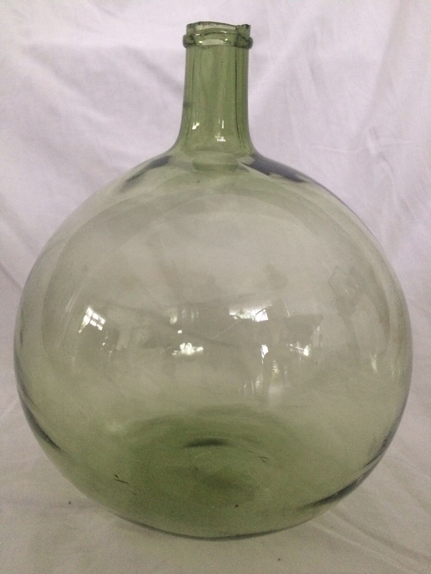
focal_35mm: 29
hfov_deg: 48.2
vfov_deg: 61.7
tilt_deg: -14.3
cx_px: 216
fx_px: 481
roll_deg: +0.2
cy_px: 287
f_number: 2.2
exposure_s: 1/33
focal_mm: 4.15
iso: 320
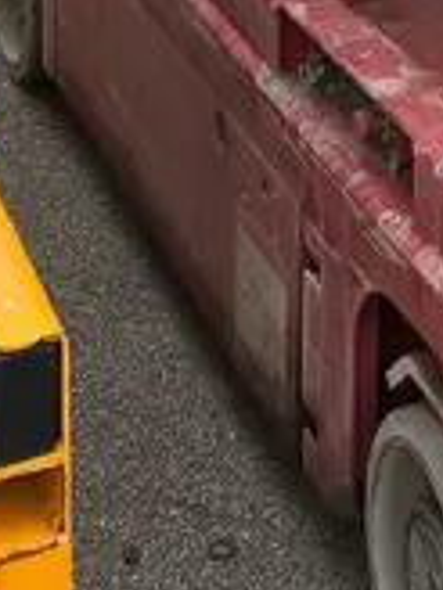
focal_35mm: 116
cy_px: -527
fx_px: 1979
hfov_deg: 12.1
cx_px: 710
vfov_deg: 14.5
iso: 50
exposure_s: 1/2915
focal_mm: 5.7
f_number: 1.5
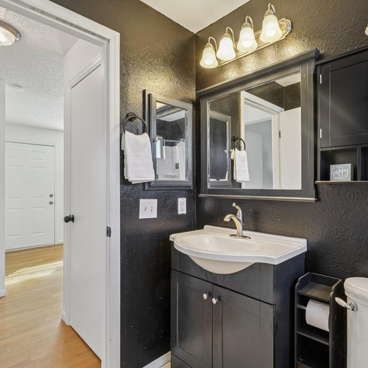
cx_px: 227
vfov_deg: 74.8
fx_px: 241
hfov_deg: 73.7
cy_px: 189
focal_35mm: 20
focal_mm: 10
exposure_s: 1/13
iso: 800
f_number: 8
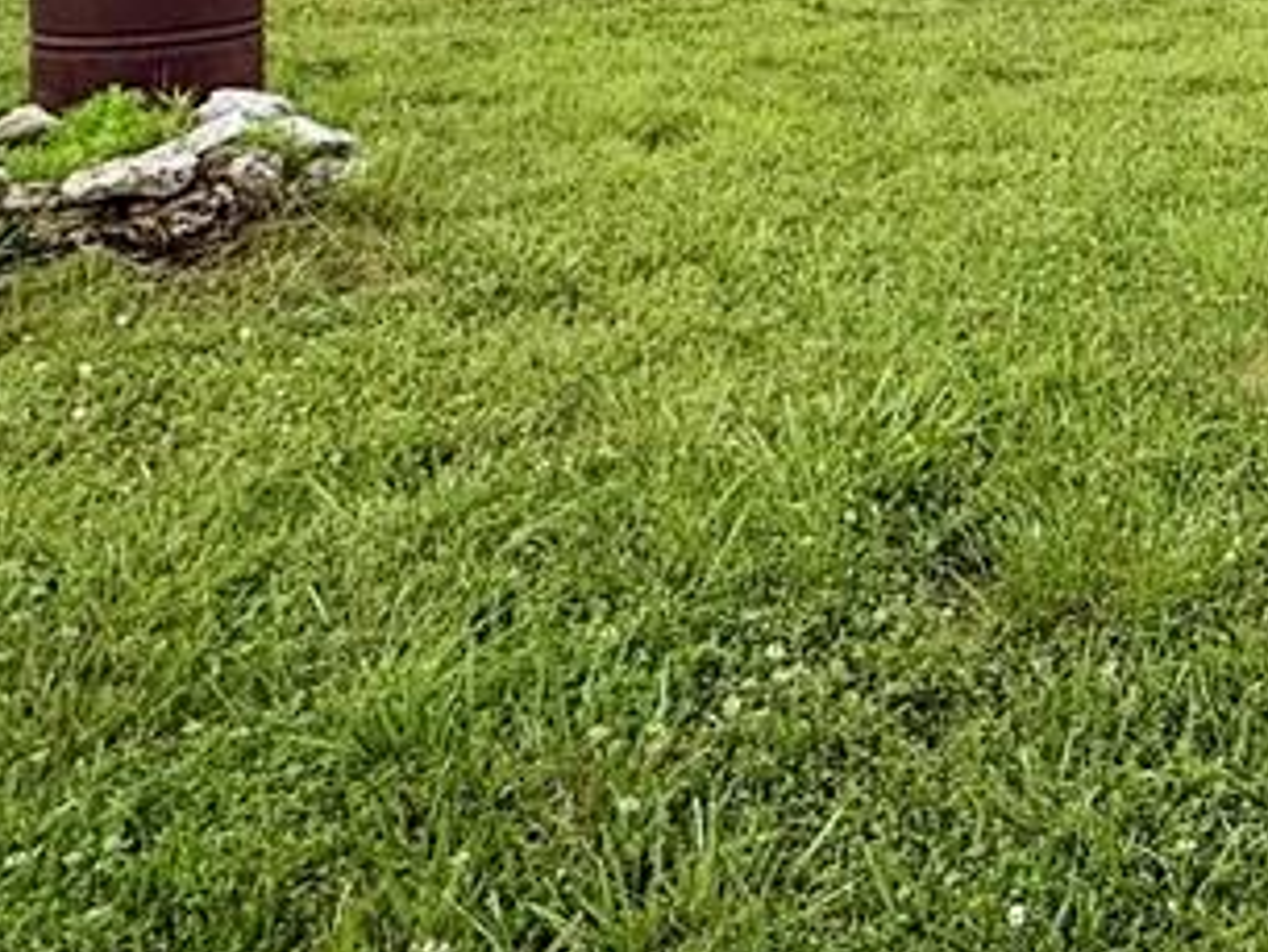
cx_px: 1509
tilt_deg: +1.1
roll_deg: -0.6
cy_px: -220
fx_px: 1722
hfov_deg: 33.3
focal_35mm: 47
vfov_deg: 27.0
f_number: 2.2
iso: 50
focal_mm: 2.22
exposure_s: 1/1497
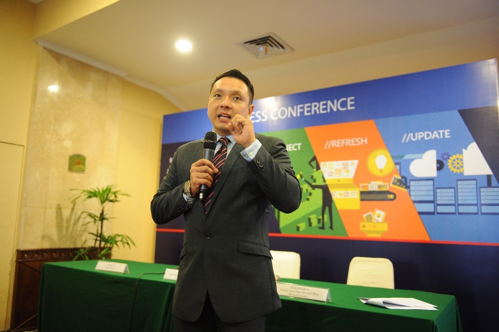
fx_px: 402
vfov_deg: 44.9
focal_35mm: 29
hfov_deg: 63.7
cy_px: 166
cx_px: 250
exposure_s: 1/50
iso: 2500
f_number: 2.8
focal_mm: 29
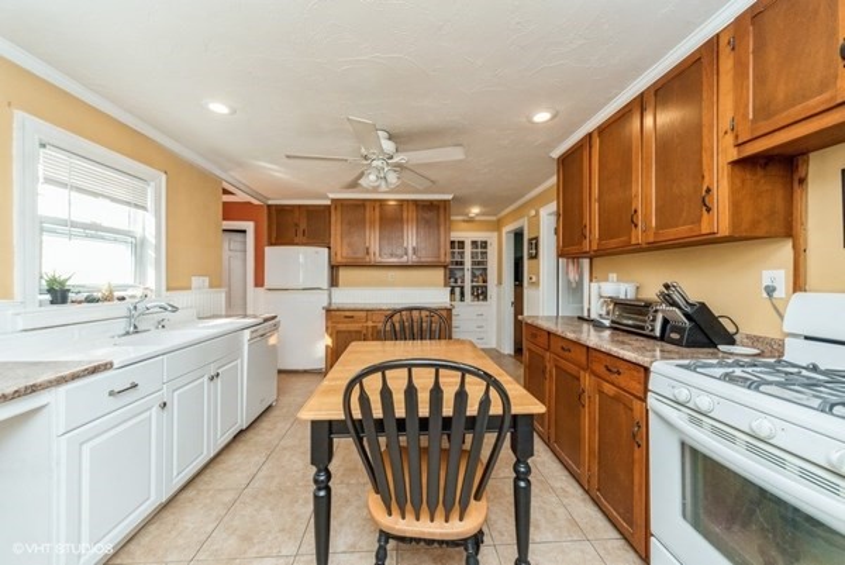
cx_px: 422
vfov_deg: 90.1
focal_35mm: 12
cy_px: 282
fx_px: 282
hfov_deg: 112.6
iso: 2000
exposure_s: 1/125
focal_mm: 12
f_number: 8
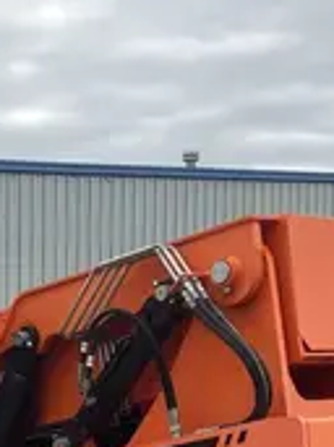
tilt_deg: -7.2
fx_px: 1546
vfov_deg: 15.2
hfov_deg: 12.1
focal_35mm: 120
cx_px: -29
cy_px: 670
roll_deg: +0.5
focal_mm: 3.99
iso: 32
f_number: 1.8
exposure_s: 1/1056
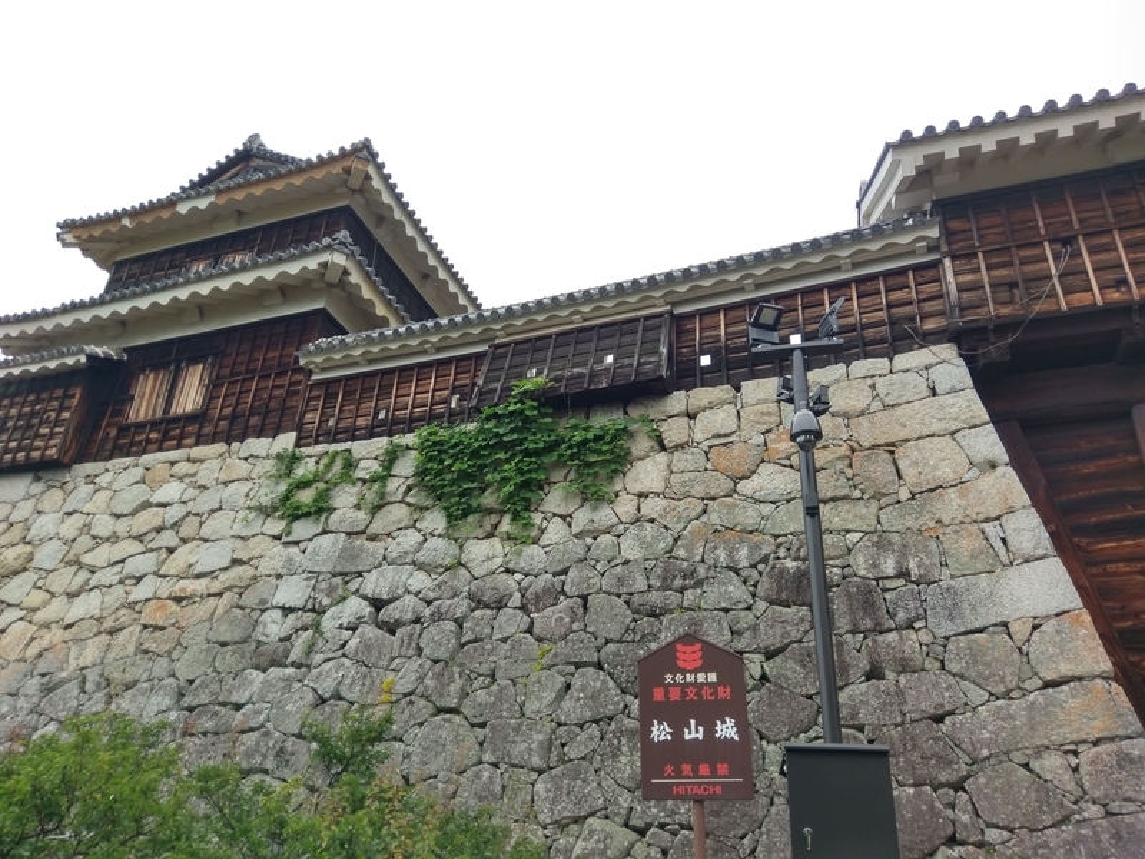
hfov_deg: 67.3
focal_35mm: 26
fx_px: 860
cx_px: 572
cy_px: 430
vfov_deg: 53.1
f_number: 1.8
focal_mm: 4.58
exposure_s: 1/906
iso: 100
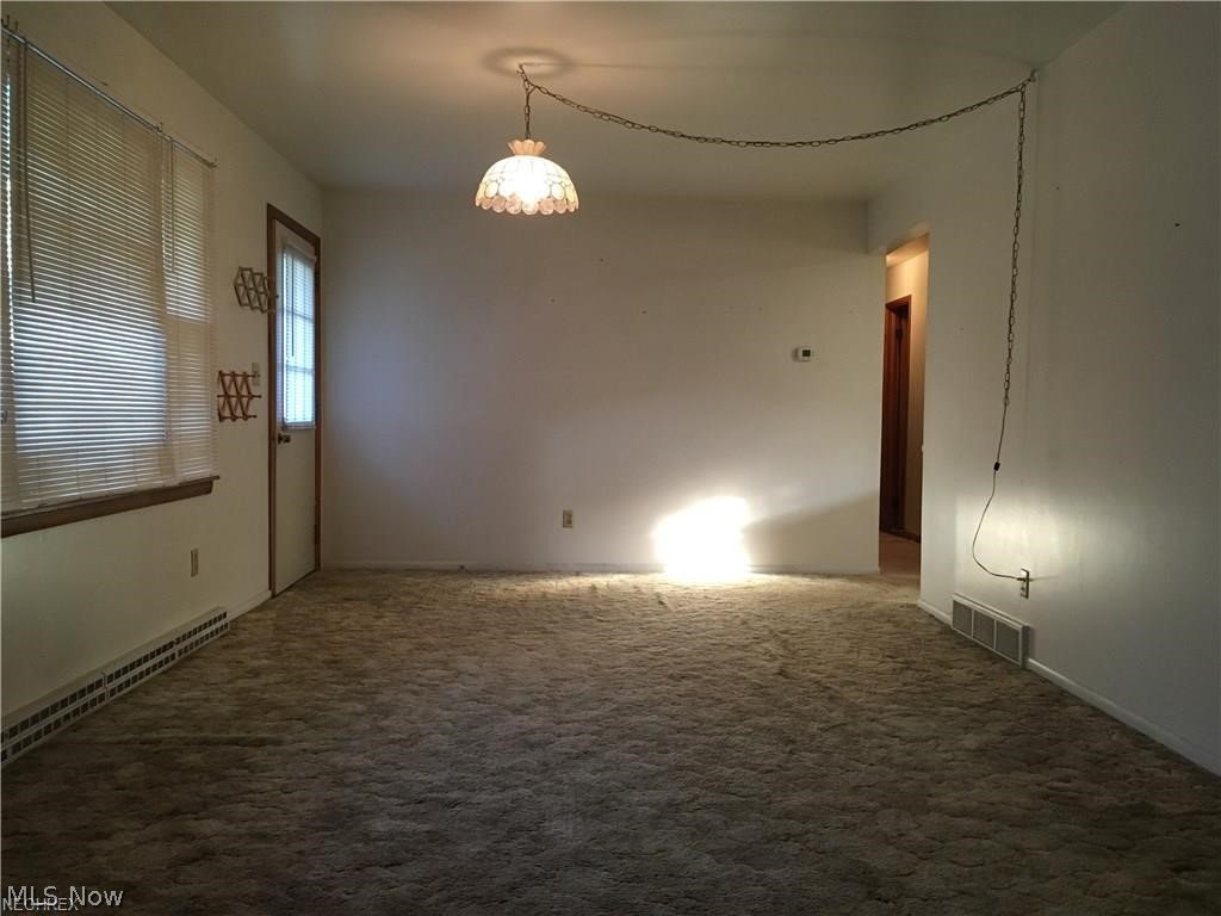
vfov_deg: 48.2
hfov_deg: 61.7
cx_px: 610
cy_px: 458
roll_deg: -0.3
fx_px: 1023
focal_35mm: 29
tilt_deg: -3.0
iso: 125
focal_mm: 4.15
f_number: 2.2
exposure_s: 1/30
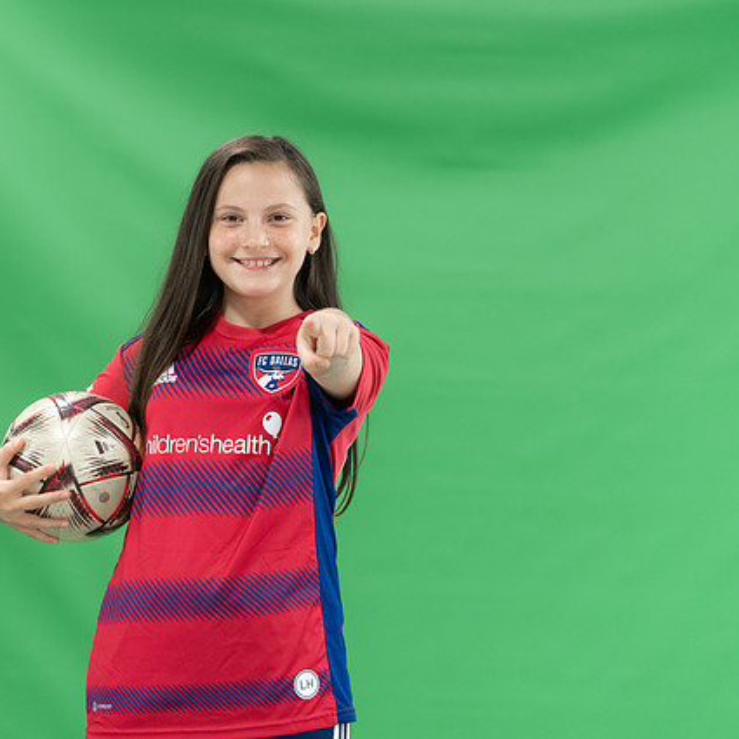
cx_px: 245
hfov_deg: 10.0
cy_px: 298
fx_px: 4227
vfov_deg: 10.0
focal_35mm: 175
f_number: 2.8
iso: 1000
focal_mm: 114
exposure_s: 1/250
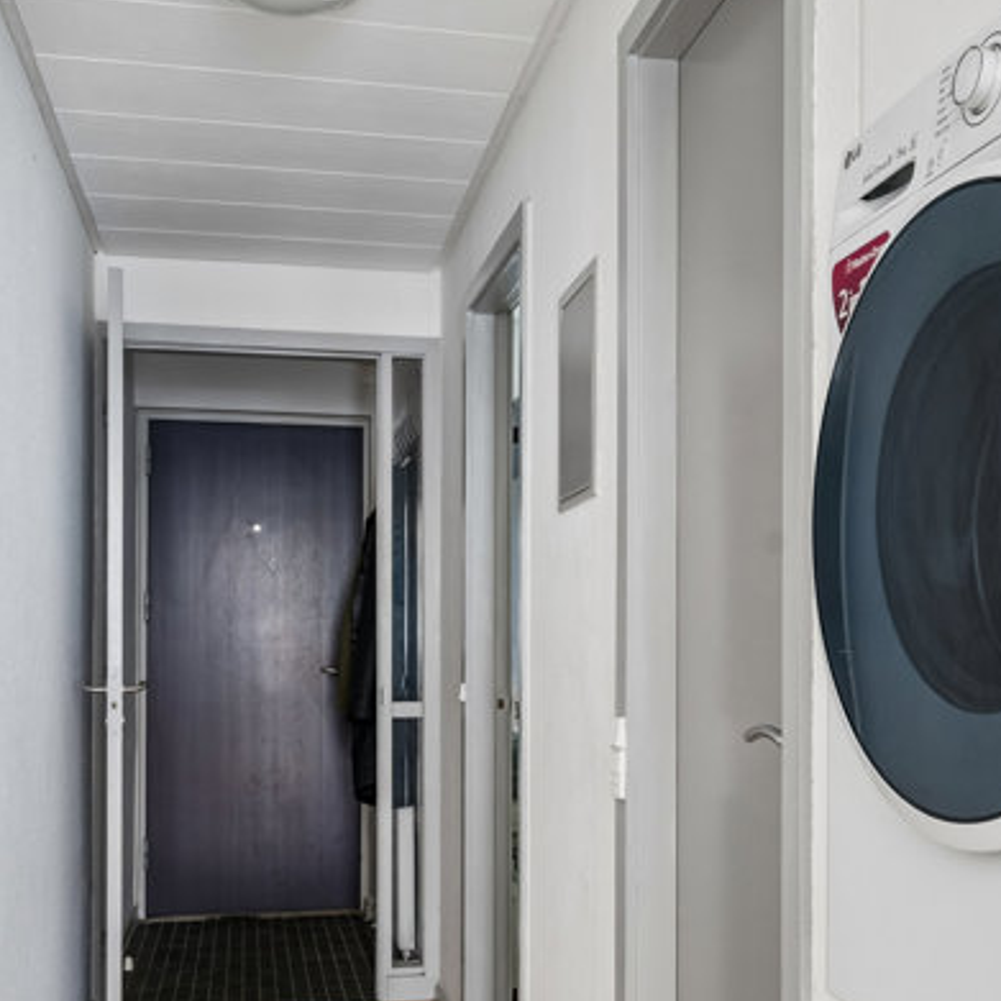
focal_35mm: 40
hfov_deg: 41.8
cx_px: 568
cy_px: 667
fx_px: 1309
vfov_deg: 41.3
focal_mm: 23
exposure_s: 1/2.5
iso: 800
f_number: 7.1
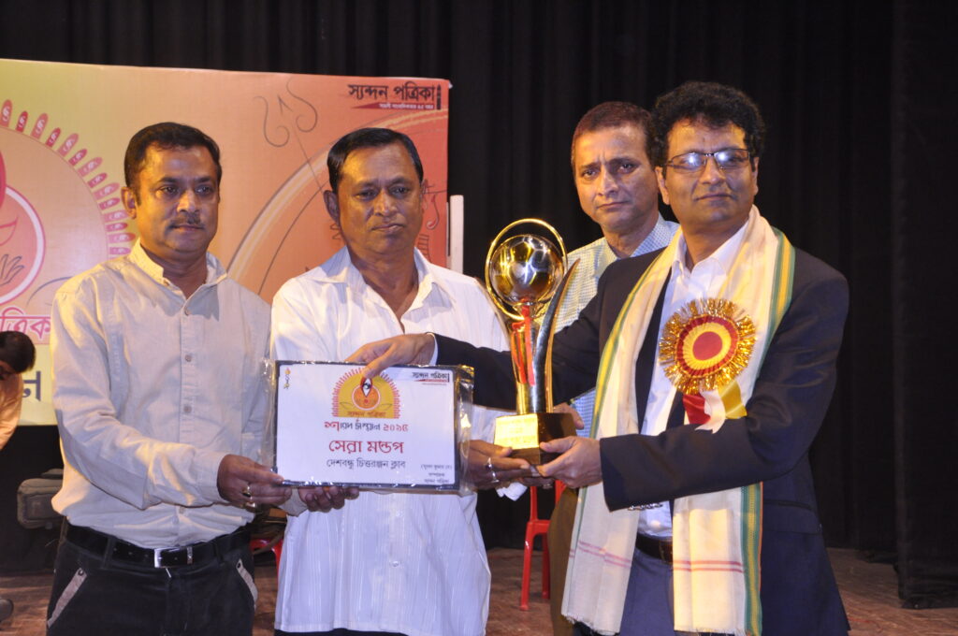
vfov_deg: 20.1
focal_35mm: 68
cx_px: 479
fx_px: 1794
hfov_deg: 29.9
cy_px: 318
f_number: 7.1
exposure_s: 1/50
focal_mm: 45
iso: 1250
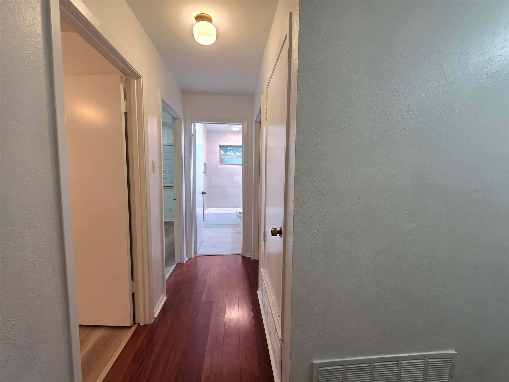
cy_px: 191
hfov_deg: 106.2
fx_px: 191
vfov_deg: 89.9
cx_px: 254
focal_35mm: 13
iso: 200
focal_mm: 2.2
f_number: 1.9
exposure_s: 1/60.2
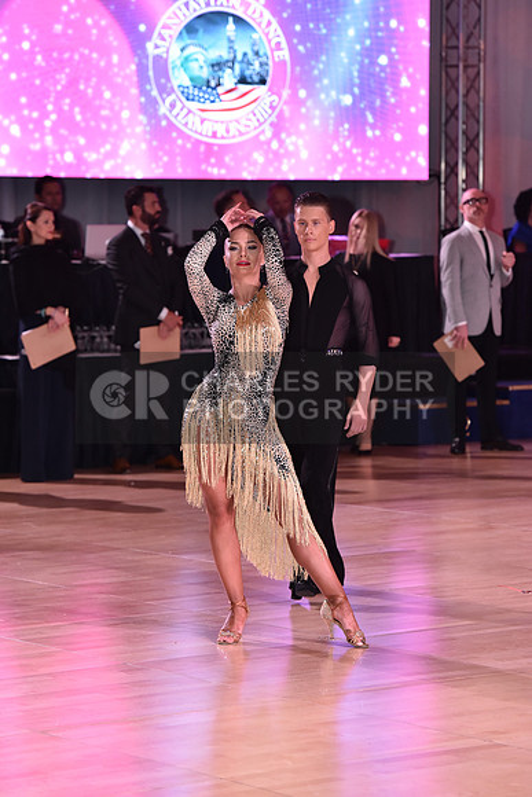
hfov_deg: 10.2
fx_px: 2990
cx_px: 266
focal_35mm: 135
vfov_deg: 15.2
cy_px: 398
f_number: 4.5
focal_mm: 135
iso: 1600
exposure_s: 1/250
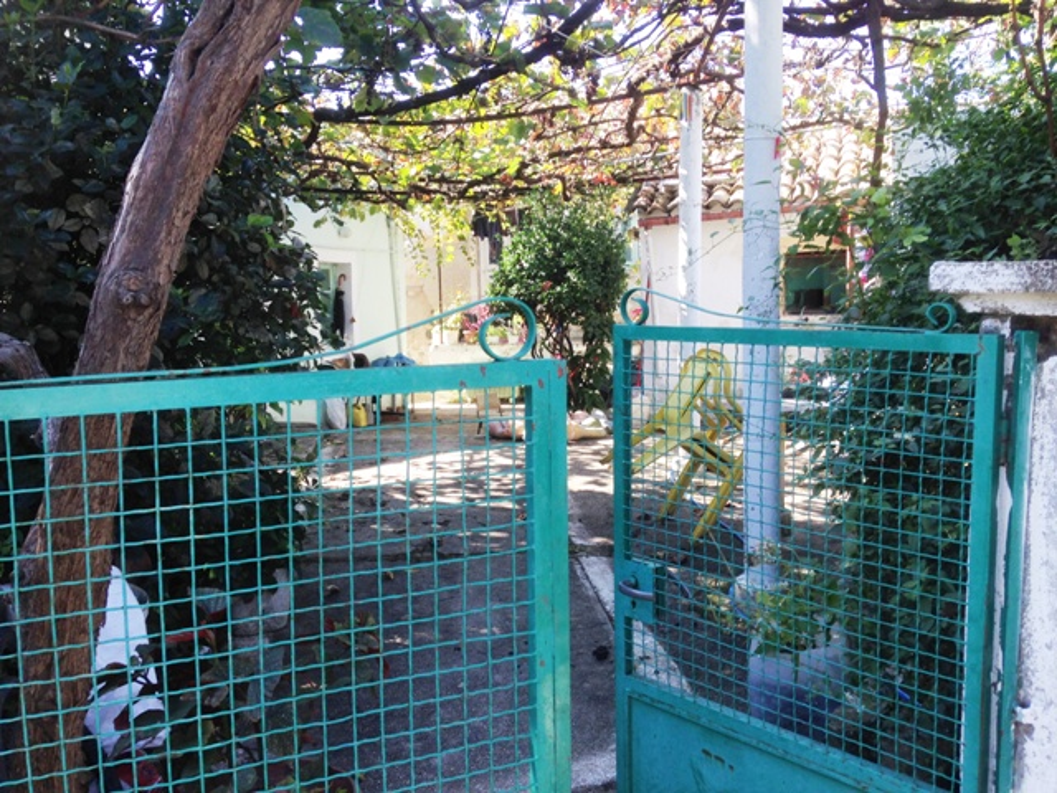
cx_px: 528
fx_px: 1008
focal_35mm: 33
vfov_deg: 42.9
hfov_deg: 55.4
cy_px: 396
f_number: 2.4
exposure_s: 1/237
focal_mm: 4.12
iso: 50
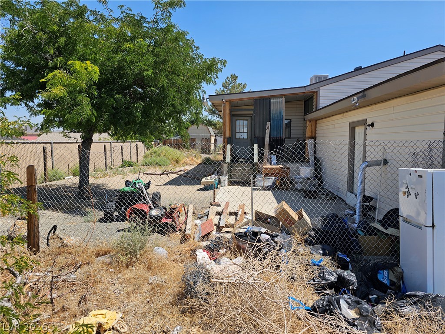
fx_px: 296
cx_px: 222
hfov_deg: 73.9
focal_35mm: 23
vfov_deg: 58.9
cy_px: 167
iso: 10
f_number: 1.7
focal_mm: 6.3
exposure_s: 1/825
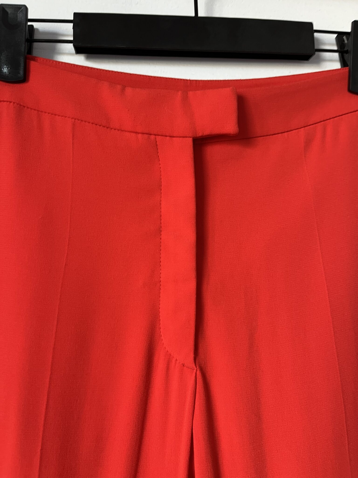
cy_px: 239
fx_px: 359
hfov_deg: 53.1
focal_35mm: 26
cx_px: 179
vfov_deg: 67.3
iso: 125
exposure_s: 1/50
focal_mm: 5.1
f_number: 1.6
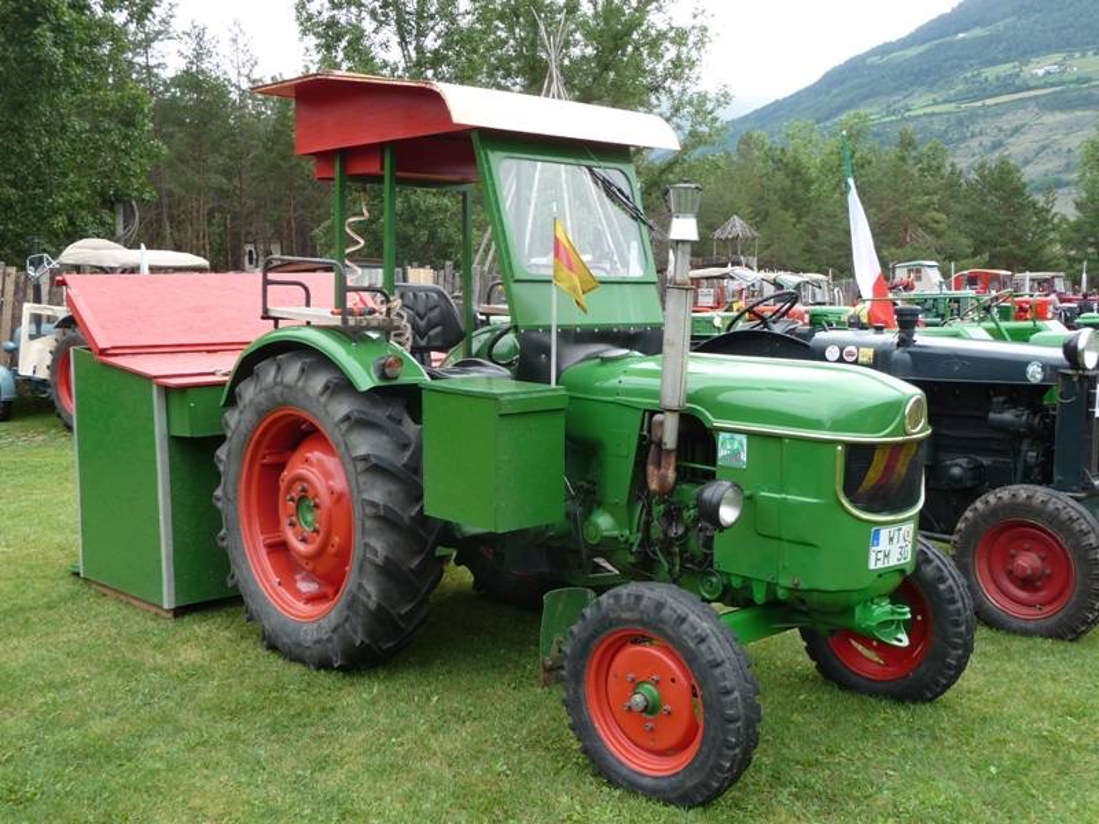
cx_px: 550
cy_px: 412
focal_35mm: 38
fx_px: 1206
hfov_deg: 49.0
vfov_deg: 37.7
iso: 100
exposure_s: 1/160
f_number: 3.8
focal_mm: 6.3
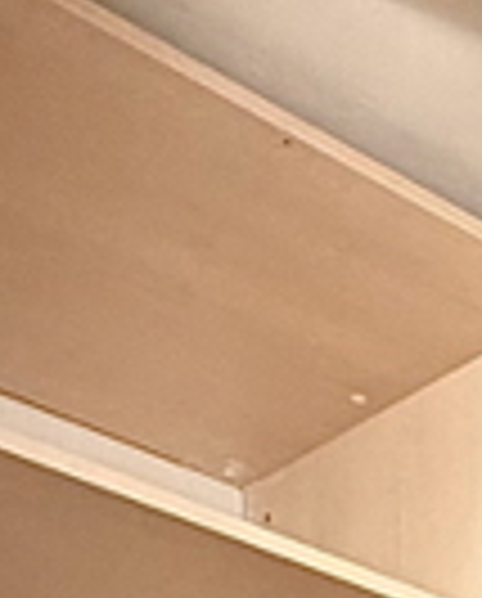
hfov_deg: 12.0
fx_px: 2186
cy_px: 1488
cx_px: 716
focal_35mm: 123
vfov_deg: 12.1
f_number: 2.2
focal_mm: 2.22
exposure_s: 1/50
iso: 250
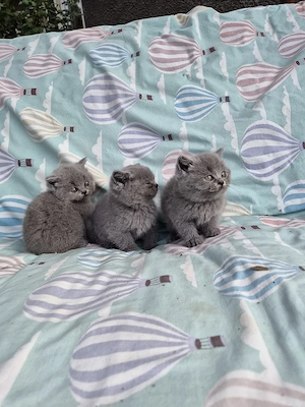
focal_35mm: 23
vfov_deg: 73.9
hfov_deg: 58.9
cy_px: 204
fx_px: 270
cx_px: 152
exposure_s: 1/1429
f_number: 1.8
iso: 80
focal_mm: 5.4
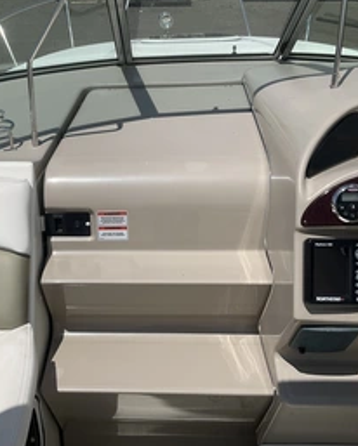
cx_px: 129
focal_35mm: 44
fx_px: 582
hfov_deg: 34.0
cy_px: 245
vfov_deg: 41.9
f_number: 1.8
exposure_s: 1/5814
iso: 25
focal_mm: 3
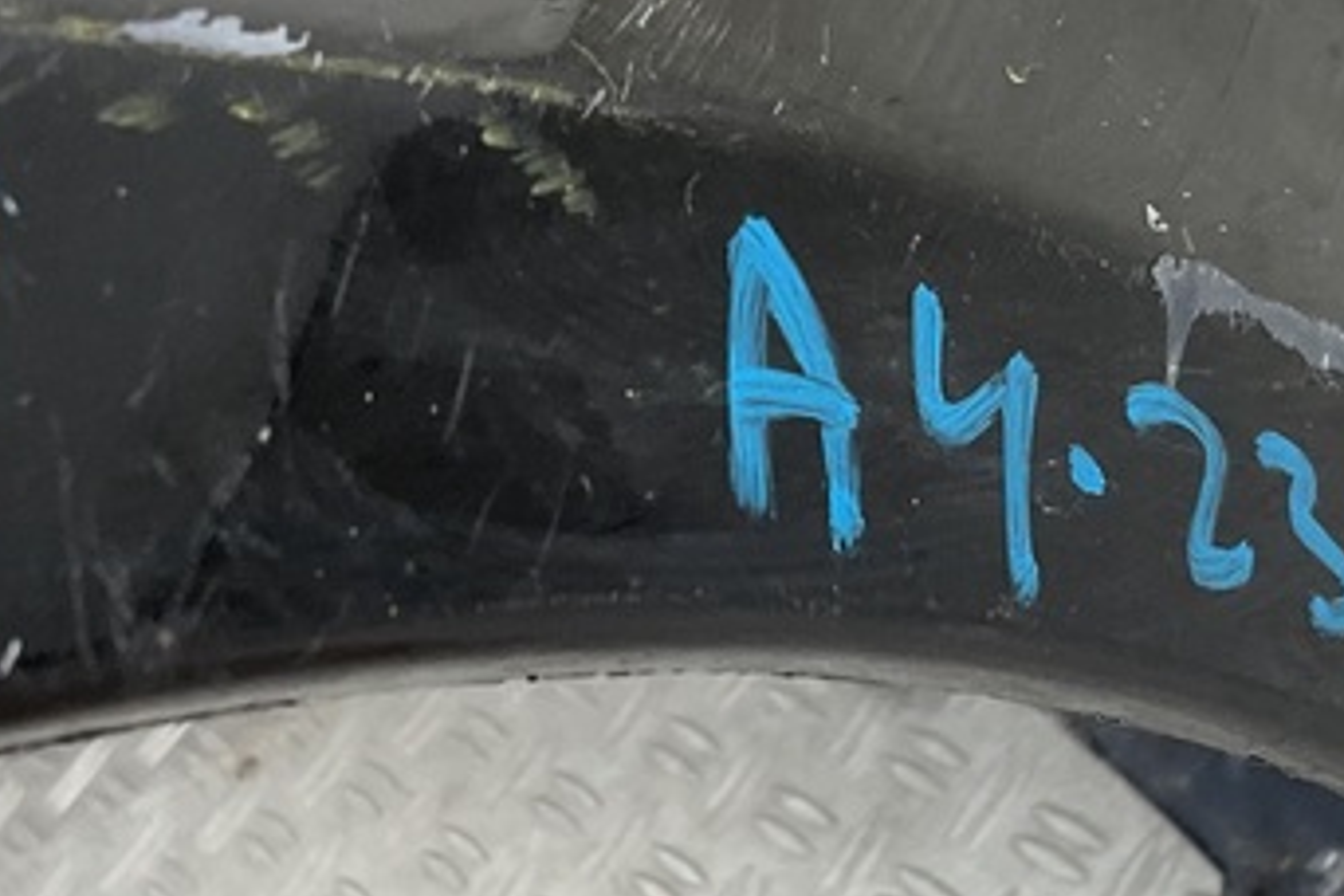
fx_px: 3322
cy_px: 153
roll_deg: +44.0
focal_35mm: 89
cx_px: 813
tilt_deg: -30.8
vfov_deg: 15.2
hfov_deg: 22.8
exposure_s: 1/120
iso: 40
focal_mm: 3
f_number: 1.8
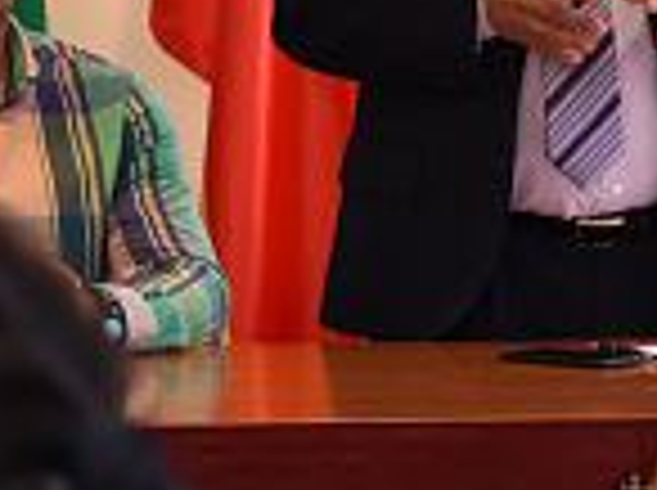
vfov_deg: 4.8
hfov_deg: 6.5
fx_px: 5817
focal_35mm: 307
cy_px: -153
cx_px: 367
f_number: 7.1
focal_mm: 70
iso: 1600
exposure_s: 1/125
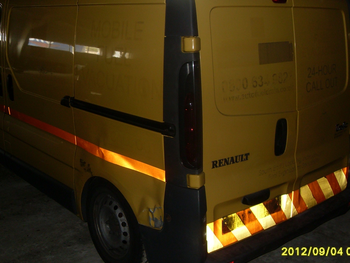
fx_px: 455
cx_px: 188
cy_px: 123
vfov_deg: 32.2
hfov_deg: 42.1
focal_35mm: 45
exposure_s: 1/45
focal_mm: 6.3
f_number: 2.8
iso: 100
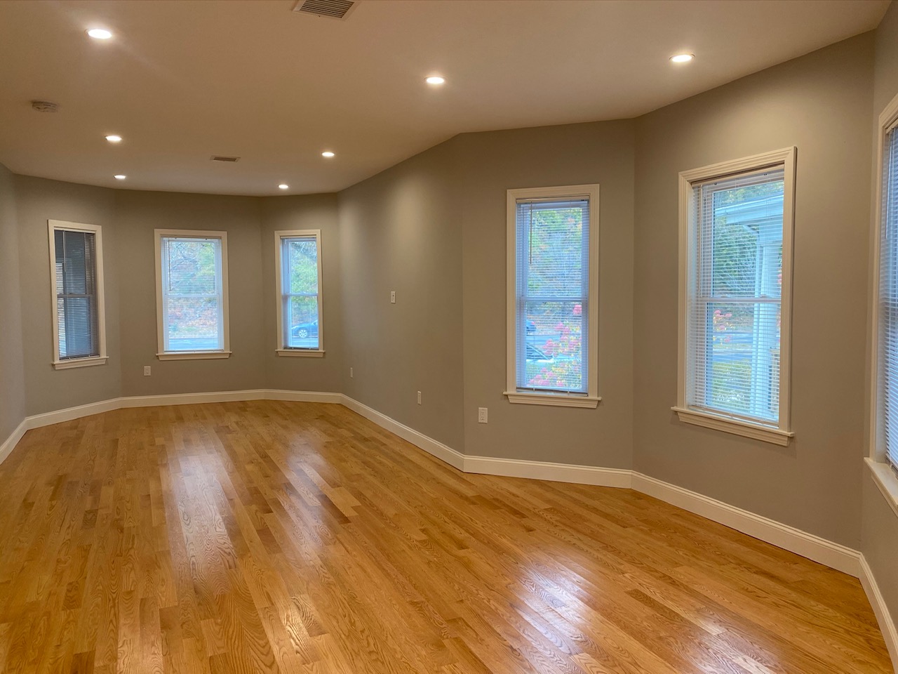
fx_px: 674
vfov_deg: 53.1
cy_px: 337
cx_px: 449
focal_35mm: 26
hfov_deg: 67.3
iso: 64
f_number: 1.8
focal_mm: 4.25
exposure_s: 1/60
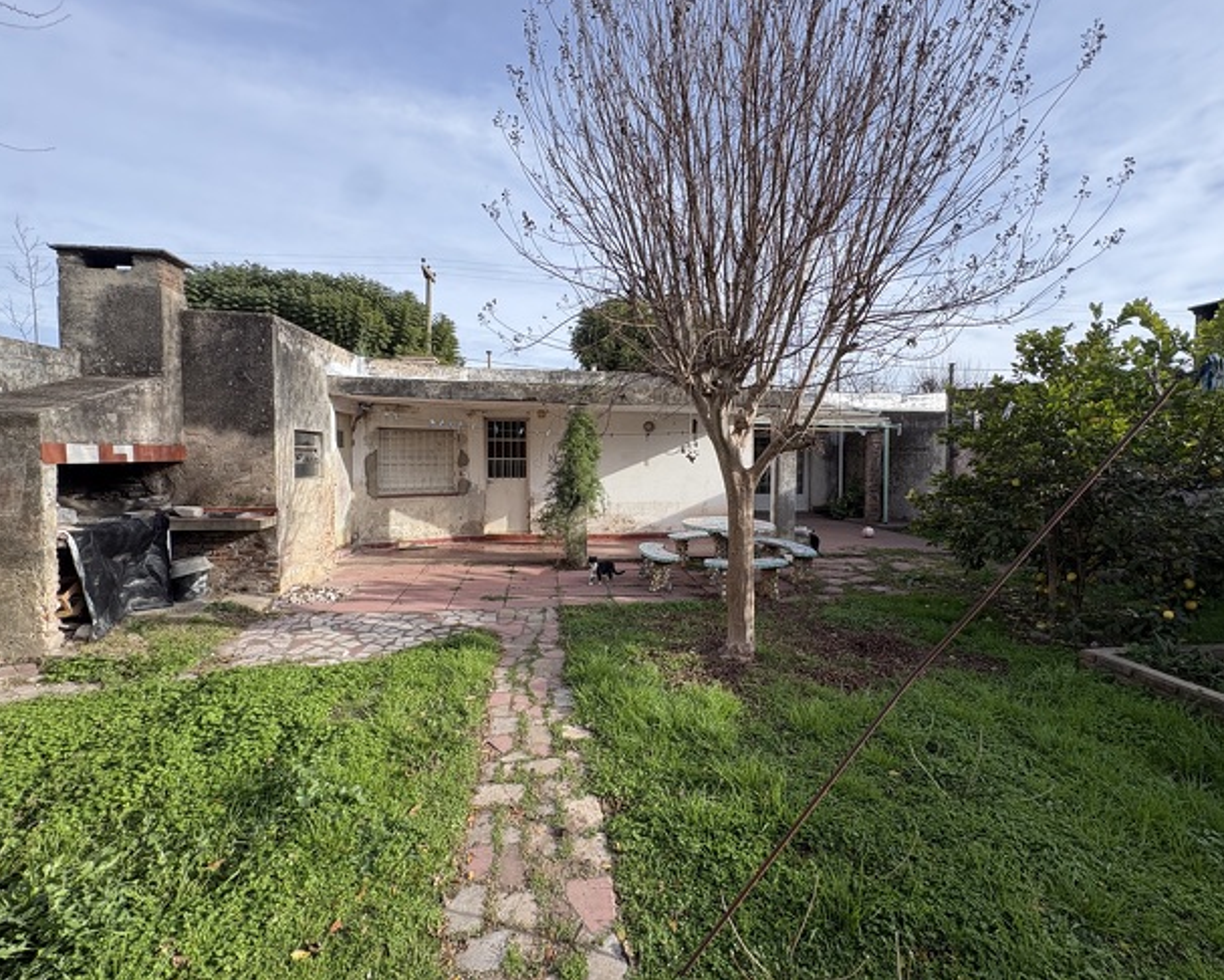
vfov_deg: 84.1
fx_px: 544
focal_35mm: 15
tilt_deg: -2.3
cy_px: 480
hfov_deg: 96.8
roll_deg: -0.1
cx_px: 615
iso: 40
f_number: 2.2
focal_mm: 2.22
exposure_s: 1/713
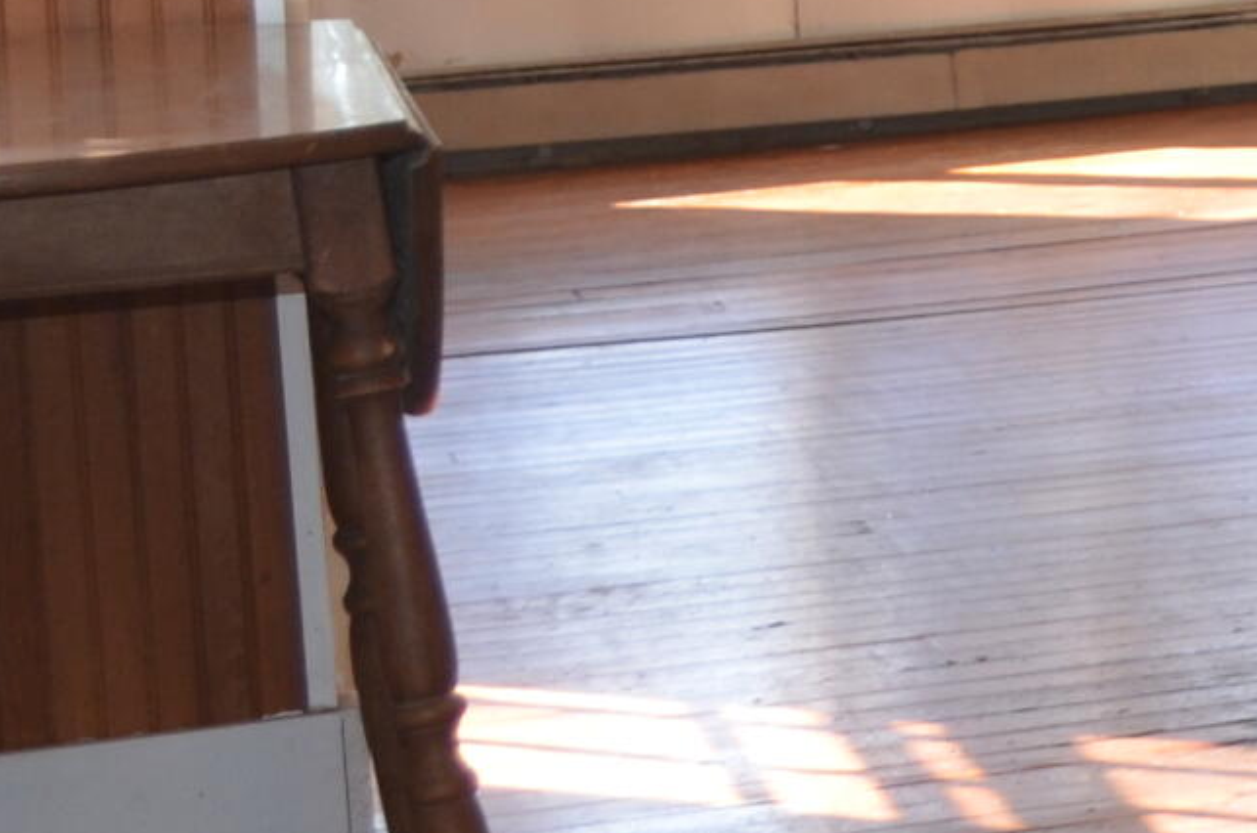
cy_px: -386
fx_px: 4879
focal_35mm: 140
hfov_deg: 12.7
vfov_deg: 9.5
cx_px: 2579
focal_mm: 20
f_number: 3.8
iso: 400
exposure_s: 1/60
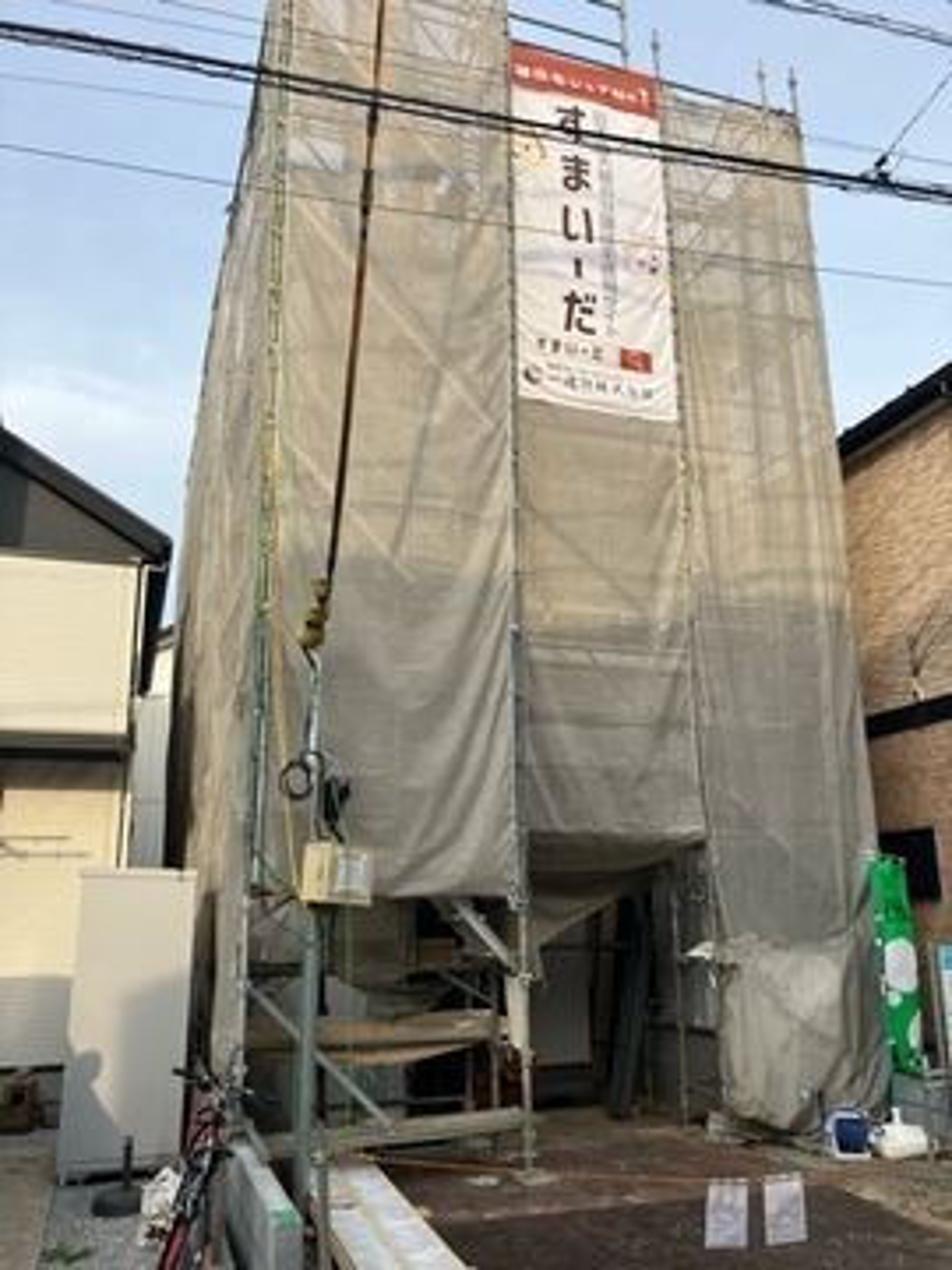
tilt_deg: +16.3
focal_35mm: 28
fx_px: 1027
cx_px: 476
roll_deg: -0.3
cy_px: 635
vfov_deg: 63.4
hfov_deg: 49.7
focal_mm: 3.99
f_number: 1.8
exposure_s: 1/578
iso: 32
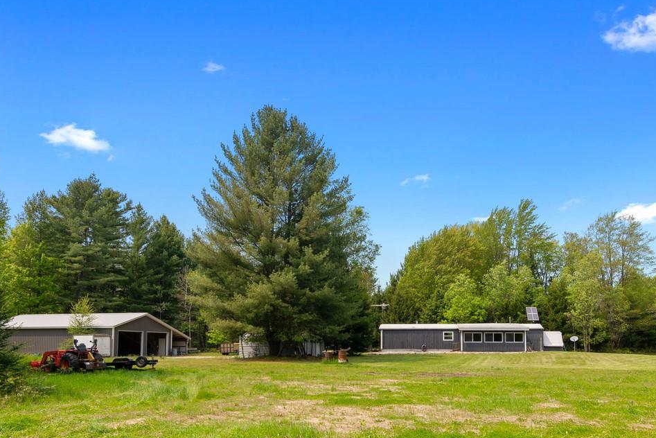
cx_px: 382
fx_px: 492
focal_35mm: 27
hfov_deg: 66.9
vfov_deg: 46.6
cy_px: 317
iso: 400
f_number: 9
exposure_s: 1/640
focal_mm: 17
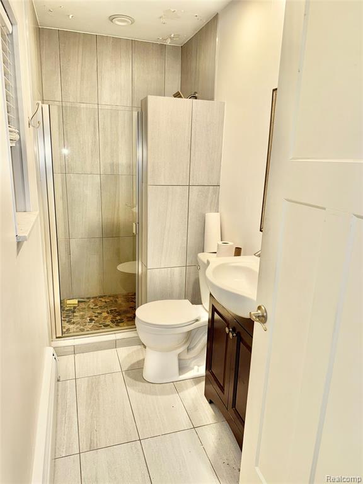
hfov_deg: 56.8
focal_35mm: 24
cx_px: 182
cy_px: 242
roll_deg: -2.2
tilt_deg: -14.1
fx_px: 336
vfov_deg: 71.6
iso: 64
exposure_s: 1/37
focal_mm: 6.76
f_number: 1.78
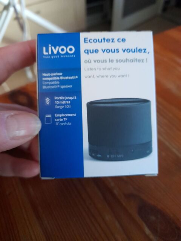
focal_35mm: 25
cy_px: 120
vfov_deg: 69.4
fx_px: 174
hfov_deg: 54.9
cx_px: 90
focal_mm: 4.6
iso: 640
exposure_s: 1/20
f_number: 2
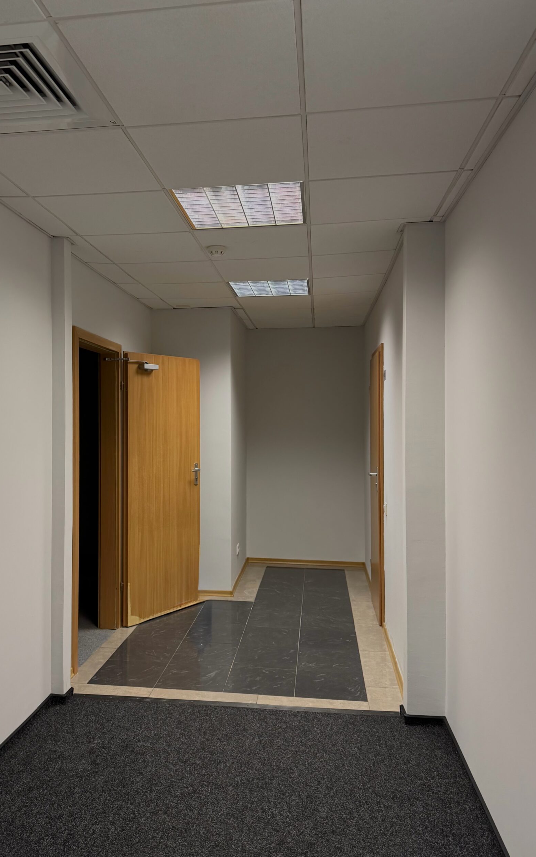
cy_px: 425
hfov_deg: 47.4
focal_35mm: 26
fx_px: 608
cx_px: 217
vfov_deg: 70.4
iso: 160
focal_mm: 6.76
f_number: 1.78
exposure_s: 1/50
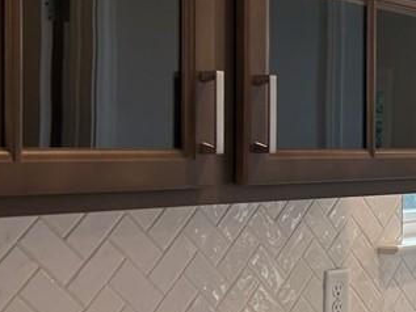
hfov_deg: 19.9
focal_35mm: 84
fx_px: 1010
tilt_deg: -0.4
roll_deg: -1.0
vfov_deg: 17.6
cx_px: 636
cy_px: 164
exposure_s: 1/120
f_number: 1.5
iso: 80
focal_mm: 5.7
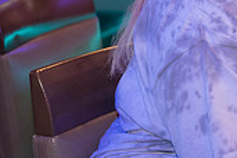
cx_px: 305
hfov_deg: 11.6
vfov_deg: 7.9
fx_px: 1139
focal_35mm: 173
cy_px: 34
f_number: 2.8
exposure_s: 1/160
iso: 3200
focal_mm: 51
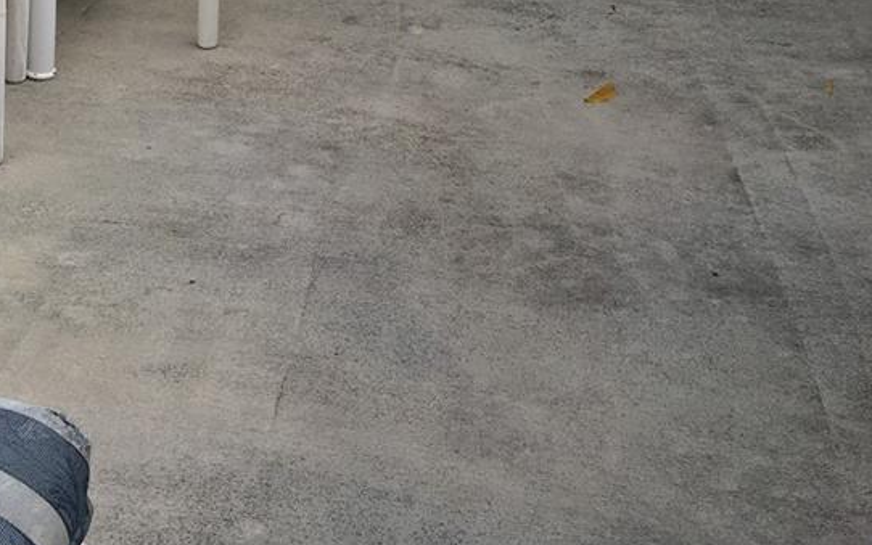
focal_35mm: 68
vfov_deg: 17.1
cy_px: -301
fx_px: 1616
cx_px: 167
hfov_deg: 29.5
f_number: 2.2
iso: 25
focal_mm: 4.15
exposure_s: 1/481
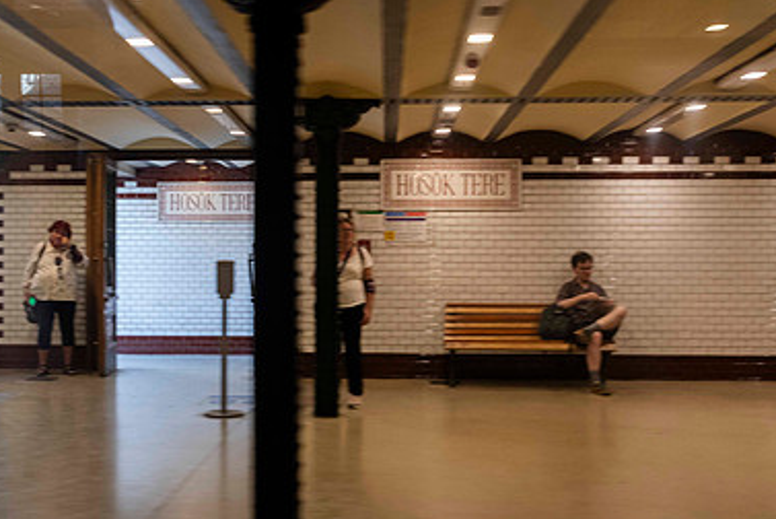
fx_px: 1100
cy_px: 267
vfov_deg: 26.5
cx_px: 321
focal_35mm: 51
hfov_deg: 38.7
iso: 900
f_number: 4
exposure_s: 1/60
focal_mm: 29
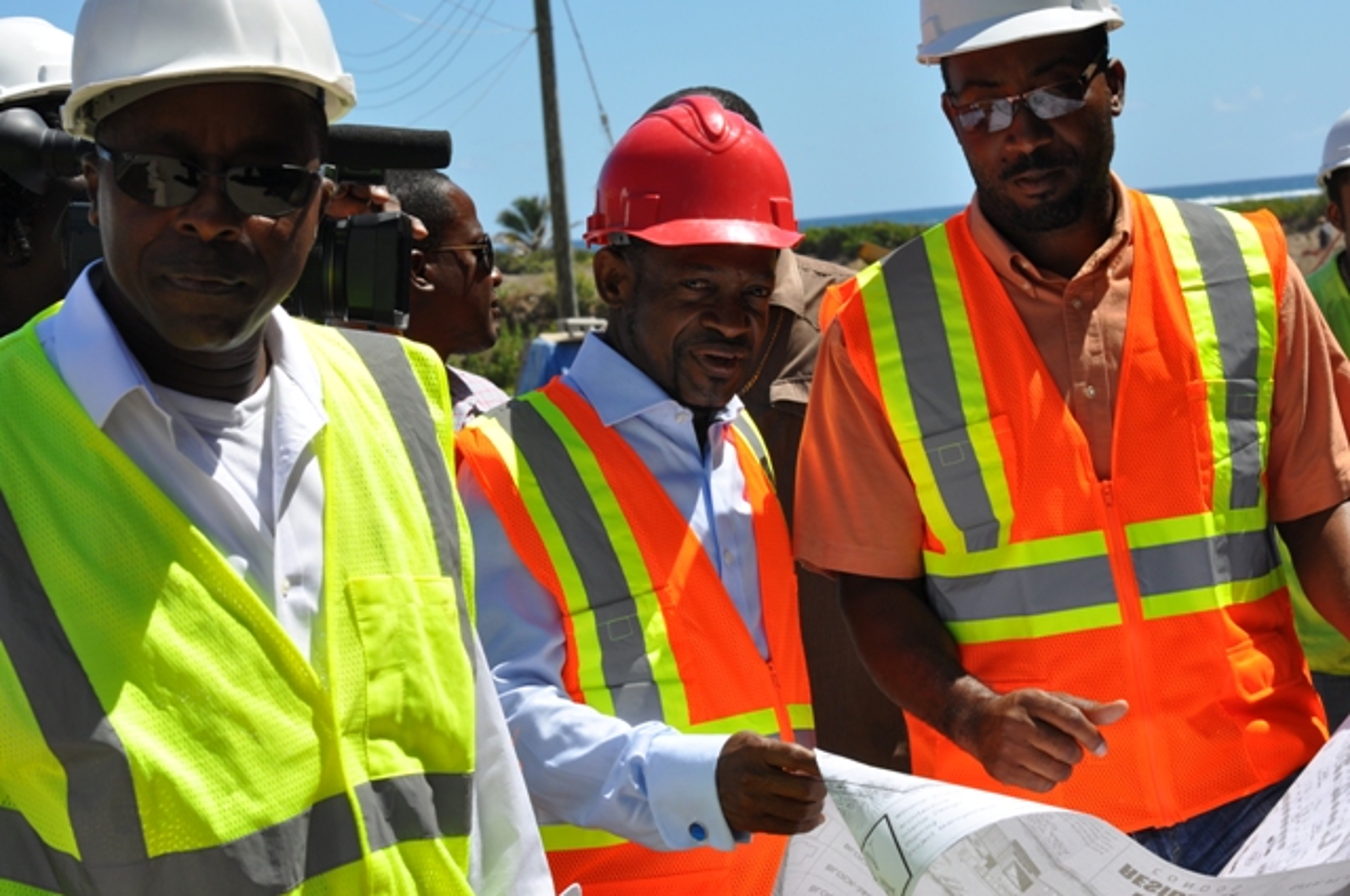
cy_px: 448
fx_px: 2809
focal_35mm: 75
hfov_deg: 27.0
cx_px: 675
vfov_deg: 18.1
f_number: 10
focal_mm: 50
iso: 200
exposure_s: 1/400
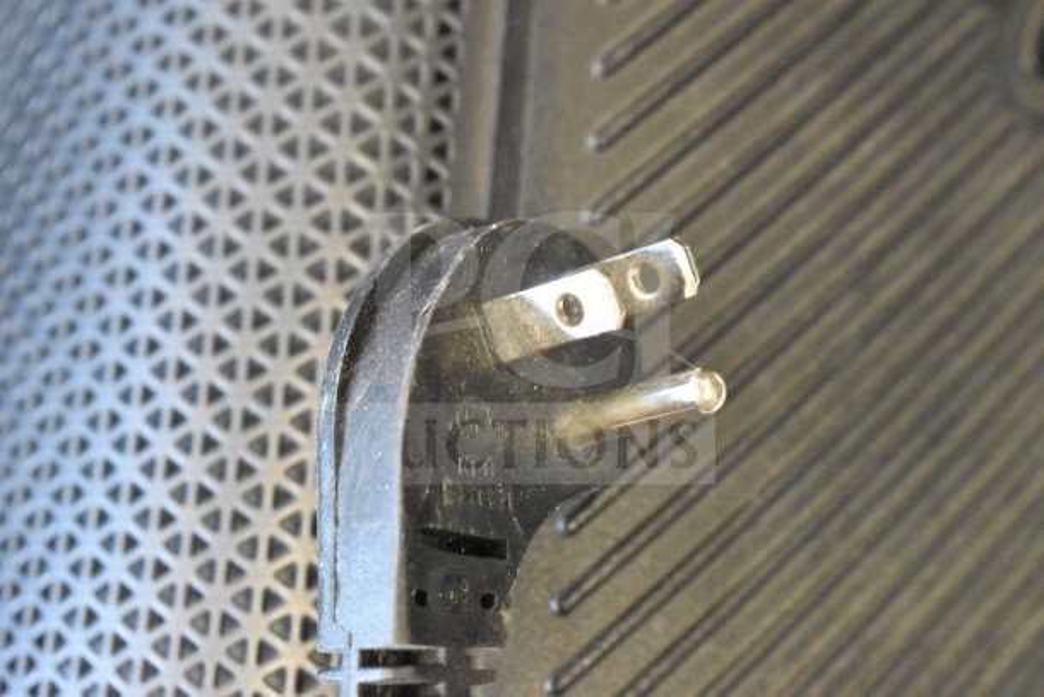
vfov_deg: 16.6
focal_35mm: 82
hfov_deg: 24.6
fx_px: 2393
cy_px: 348
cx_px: 522
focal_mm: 55
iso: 14400
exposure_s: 1/100
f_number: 5.6
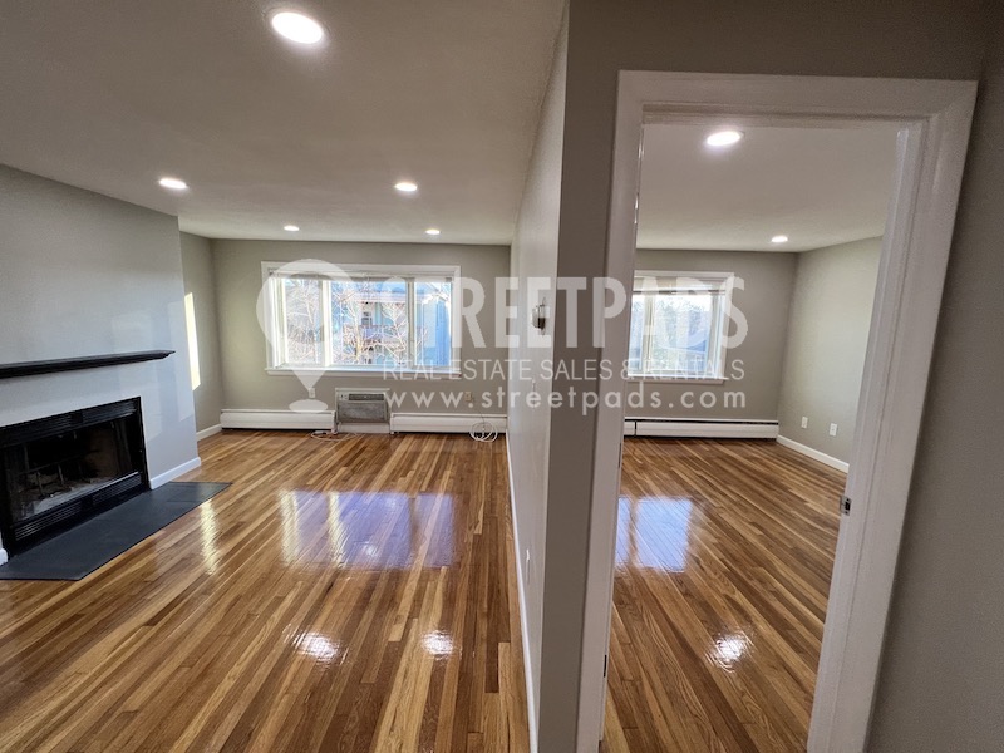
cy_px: 376
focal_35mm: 13
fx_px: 377
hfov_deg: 106.2
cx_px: 502
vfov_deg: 89.9
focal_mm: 1.57
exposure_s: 1/120
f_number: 1.8
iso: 100
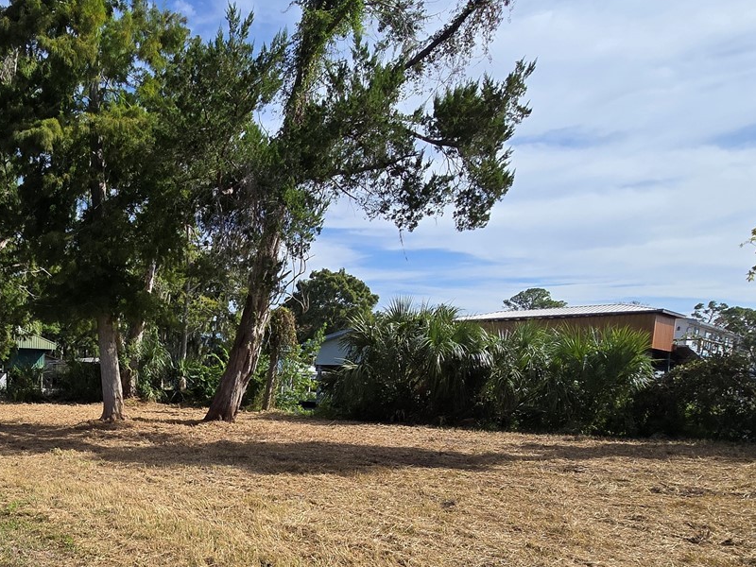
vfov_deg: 49.9
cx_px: 126
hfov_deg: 60.5
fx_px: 568
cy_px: 455
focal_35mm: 26
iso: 50
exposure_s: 1/2579
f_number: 2.2
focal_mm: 2.2
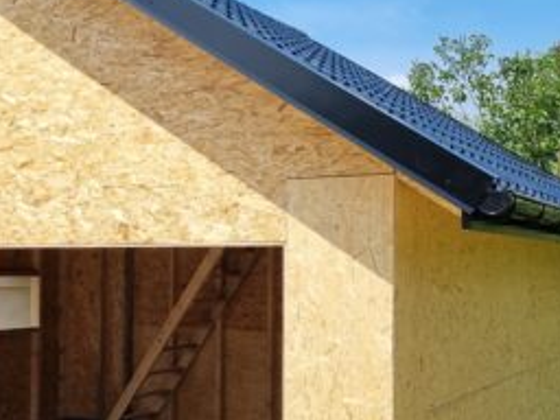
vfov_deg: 24.0
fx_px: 987
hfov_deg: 31.2
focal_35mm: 61
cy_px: 252
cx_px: 144
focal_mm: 5.4
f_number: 1.8
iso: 50
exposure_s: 1/2280
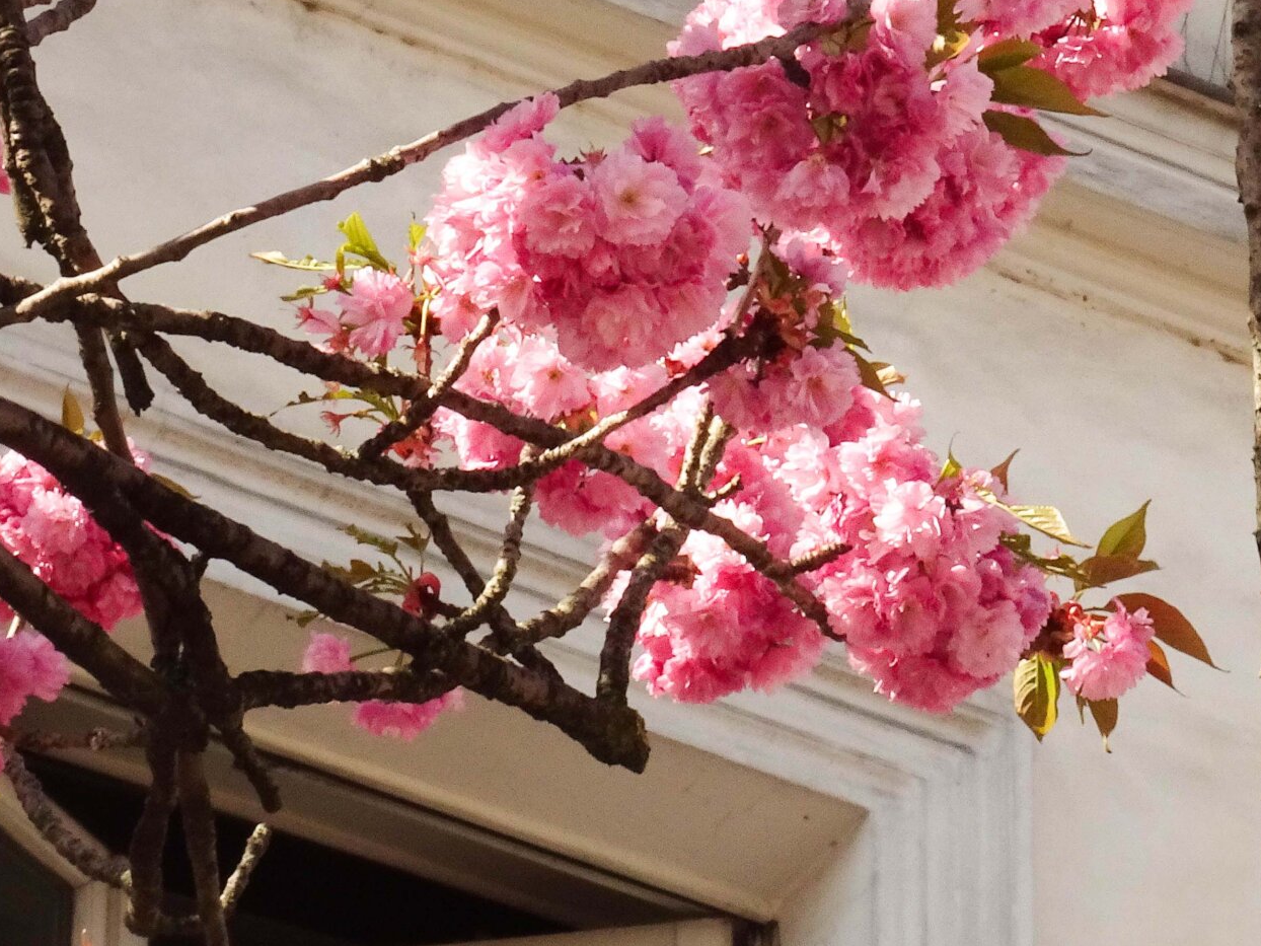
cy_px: 201
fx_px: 12968
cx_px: 1065
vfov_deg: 4.2
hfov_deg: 5.6
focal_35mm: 356
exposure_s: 1/200
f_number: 8
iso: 160
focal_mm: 29.57
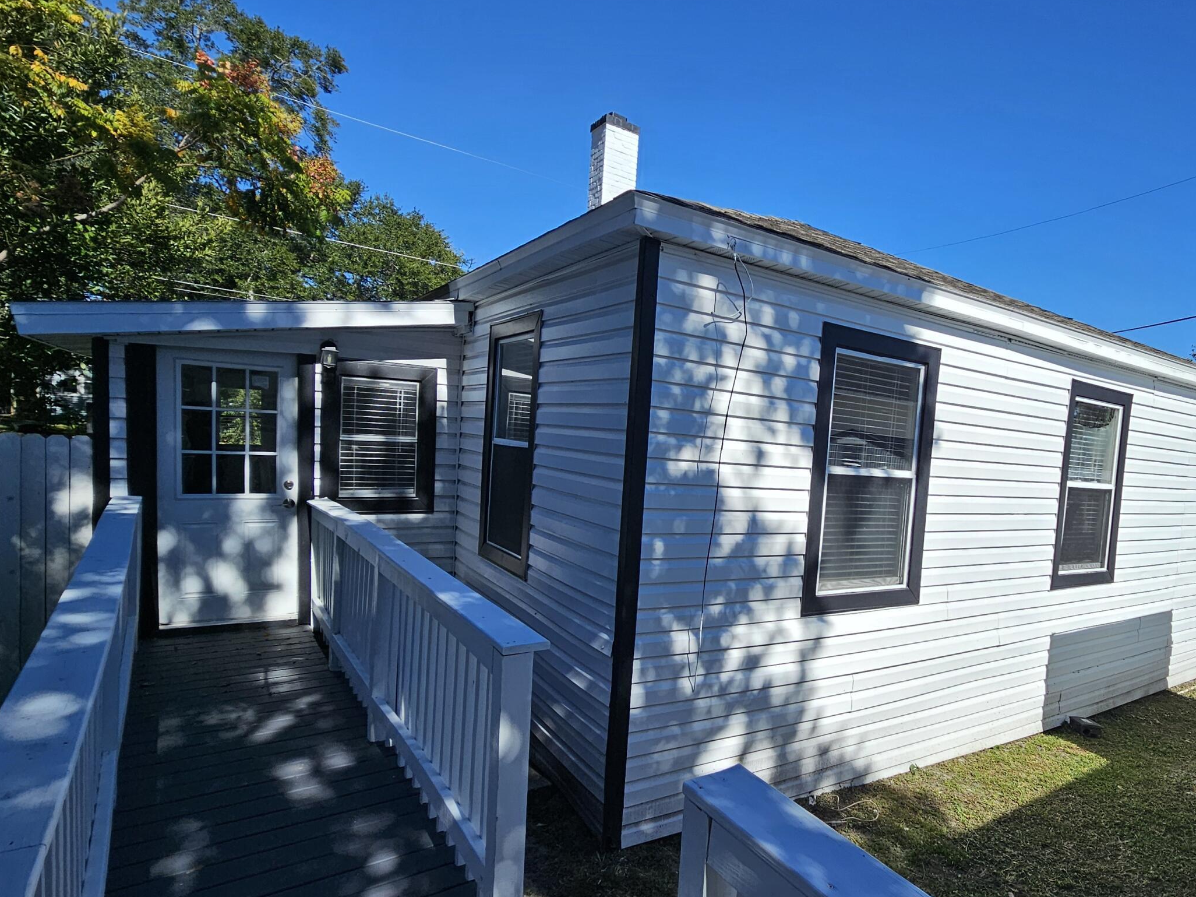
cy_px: 508
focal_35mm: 19
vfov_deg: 68.4
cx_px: 796
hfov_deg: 81.8
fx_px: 656
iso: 50
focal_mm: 2.2
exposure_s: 1/2812
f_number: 2.2
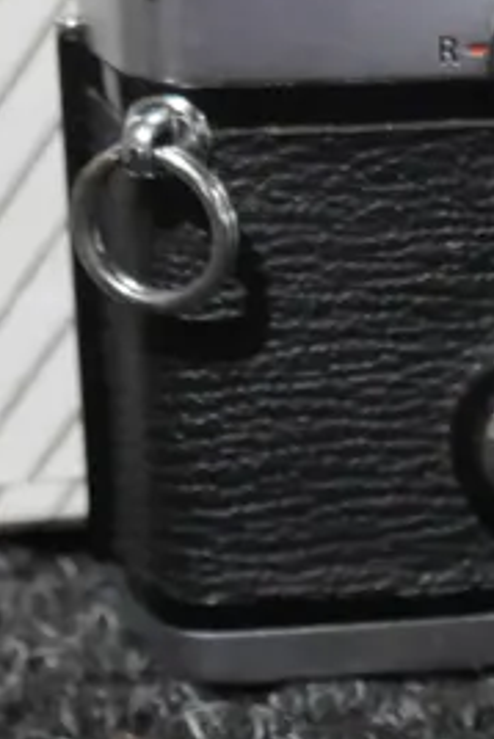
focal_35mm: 175
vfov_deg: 11.7
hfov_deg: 7.4
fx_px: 3597
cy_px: 448
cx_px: 1112
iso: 800
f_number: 4.7
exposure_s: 1/60
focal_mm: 22
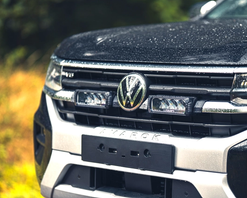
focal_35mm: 119
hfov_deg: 16.1
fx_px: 870
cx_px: 147
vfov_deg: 13.0
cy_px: 99
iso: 100
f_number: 1.4
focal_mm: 105
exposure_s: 1/160
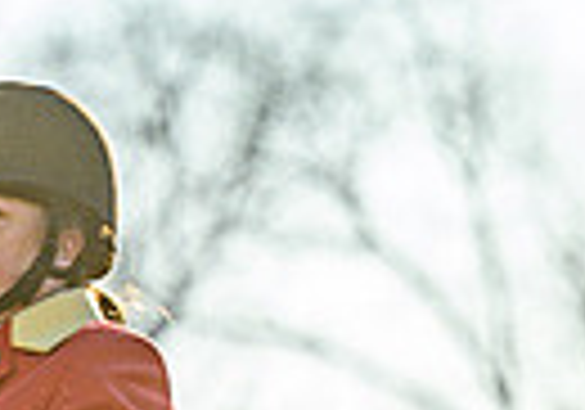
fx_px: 16090
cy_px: 1037
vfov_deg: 1.5
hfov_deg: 2.1
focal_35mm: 975
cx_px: -463
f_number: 4
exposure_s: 1/320
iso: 125
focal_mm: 160
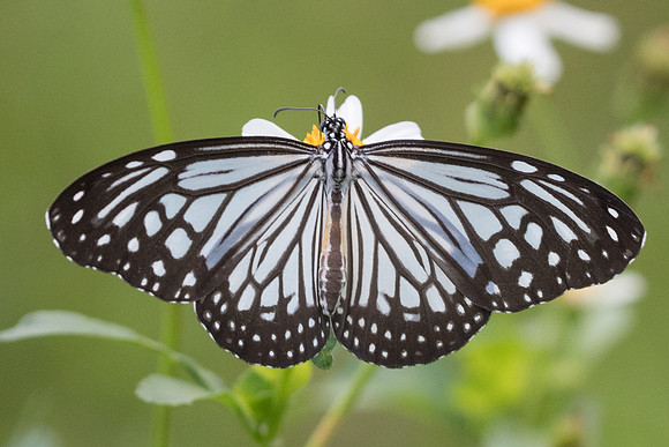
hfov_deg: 3.4
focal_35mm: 614
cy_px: 86
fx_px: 11417
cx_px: 307
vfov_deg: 2.2
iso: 800
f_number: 4.5
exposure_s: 1/640
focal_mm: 150
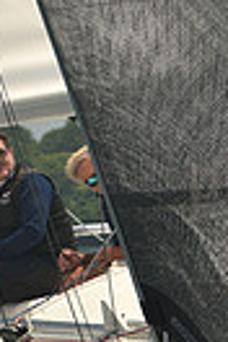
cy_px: 325
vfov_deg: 3.6
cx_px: 52
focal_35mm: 573
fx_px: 5443
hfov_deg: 2.4
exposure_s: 1/640
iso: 250
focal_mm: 130
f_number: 6.3
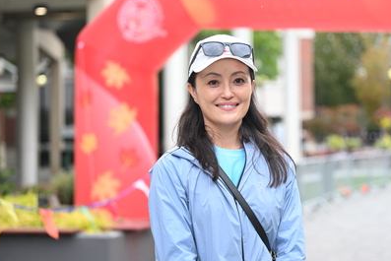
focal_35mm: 97
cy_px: 119
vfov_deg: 14.1
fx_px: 1054
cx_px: 239
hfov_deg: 21.0
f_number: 2.8
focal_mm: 70
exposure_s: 1/1000
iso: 400
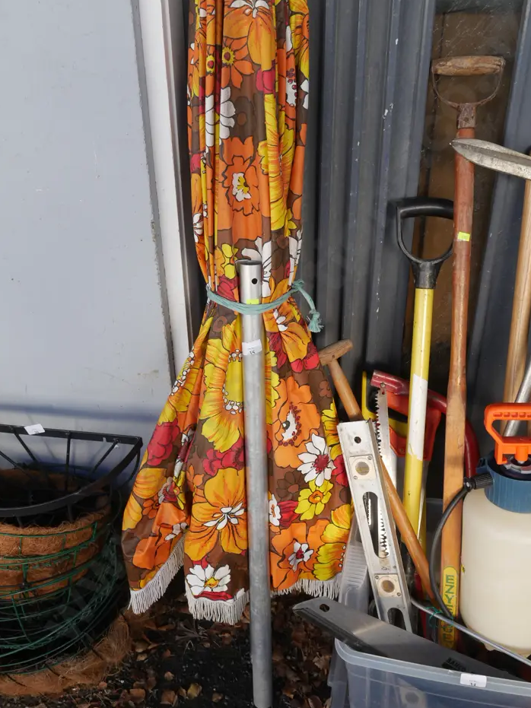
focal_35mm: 33
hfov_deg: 42.9
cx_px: 289
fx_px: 675
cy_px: 327
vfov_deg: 55.3
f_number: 5.6
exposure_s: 1/200
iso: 200
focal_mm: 15
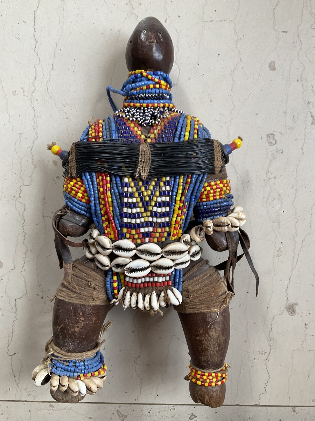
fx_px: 352
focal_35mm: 29
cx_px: 158
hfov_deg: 48.2
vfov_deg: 61.7
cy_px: 210
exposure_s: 1/60
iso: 50
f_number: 1.8
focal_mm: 3
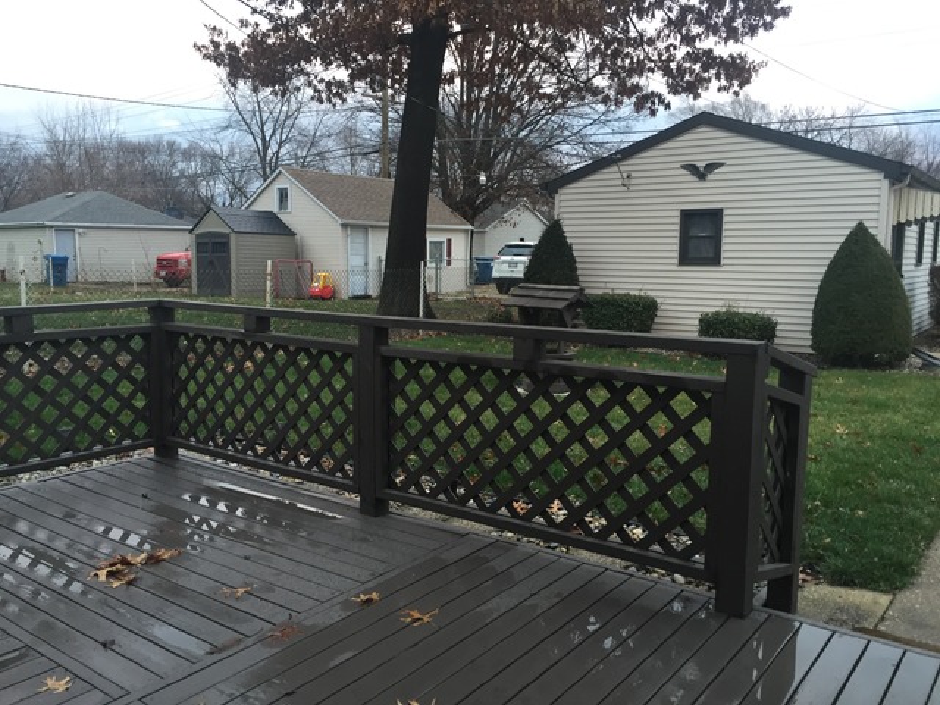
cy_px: 352
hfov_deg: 61.7
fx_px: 787
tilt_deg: -8.0
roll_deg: +0.1
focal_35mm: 29
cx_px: 470
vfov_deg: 48.2
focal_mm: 4.15
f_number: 2.2
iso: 64
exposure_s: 1/30
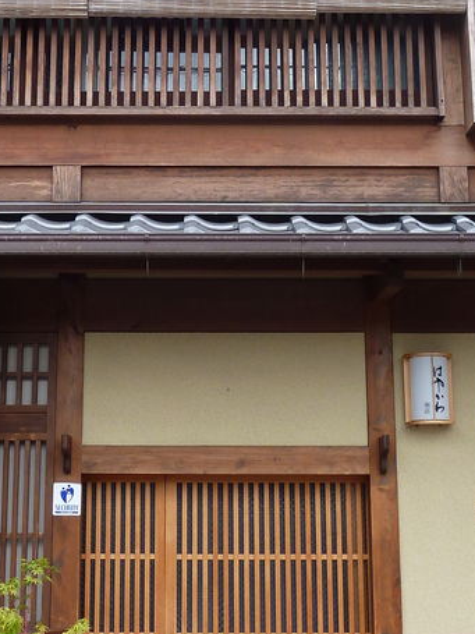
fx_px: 1208
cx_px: 187
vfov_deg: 29.1
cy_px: 187
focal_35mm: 66
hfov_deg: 22.2
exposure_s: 1/125
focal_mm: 4.1
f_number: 3.5
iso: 80
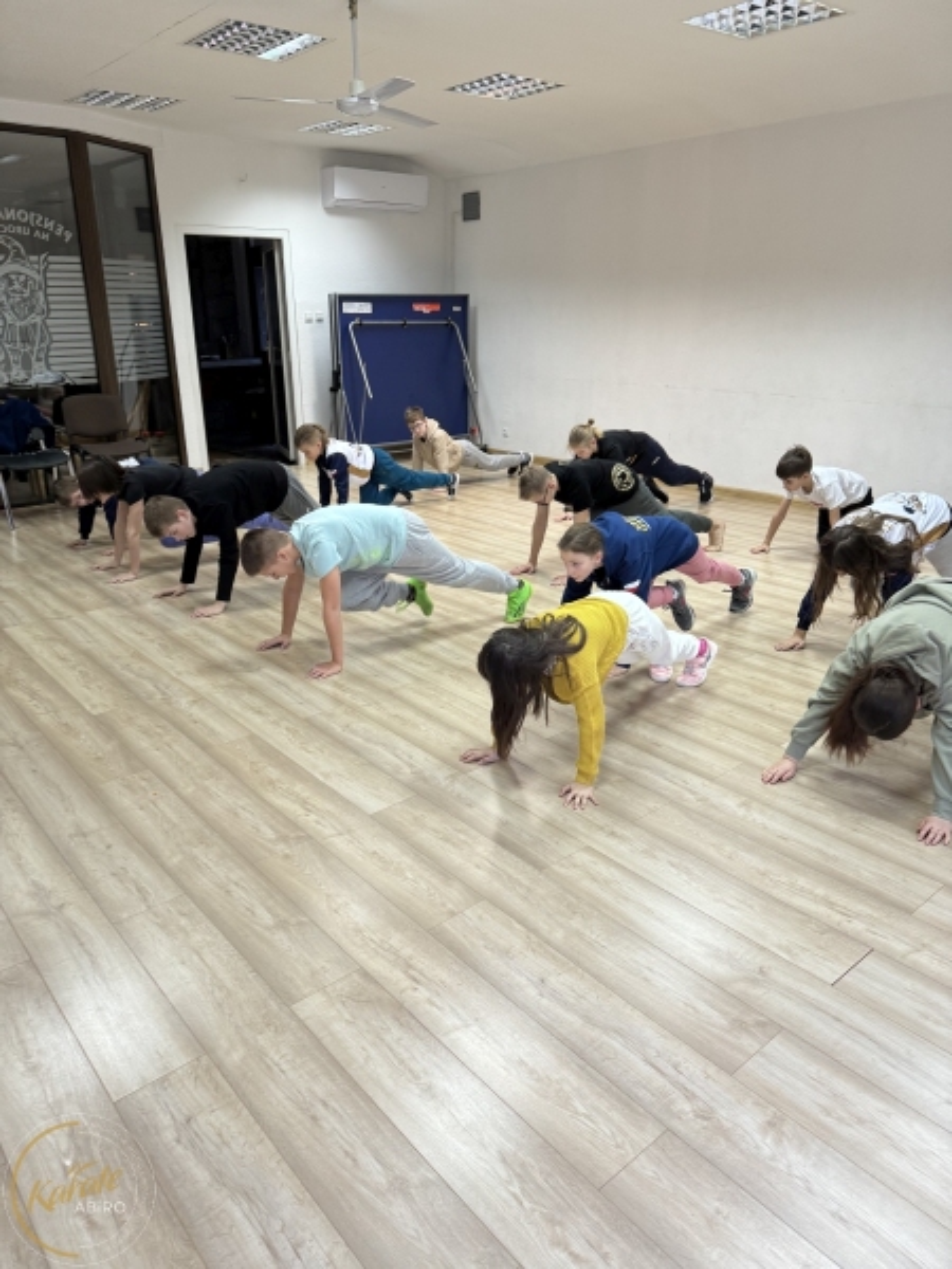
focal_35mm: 24
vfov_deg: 71.6
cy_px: 634
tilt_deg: -20.0
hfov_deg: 56.8
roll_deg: +0.7
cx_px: 476
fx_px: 880
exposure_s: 1/50
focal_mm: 6.86
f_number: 1.78
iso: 160
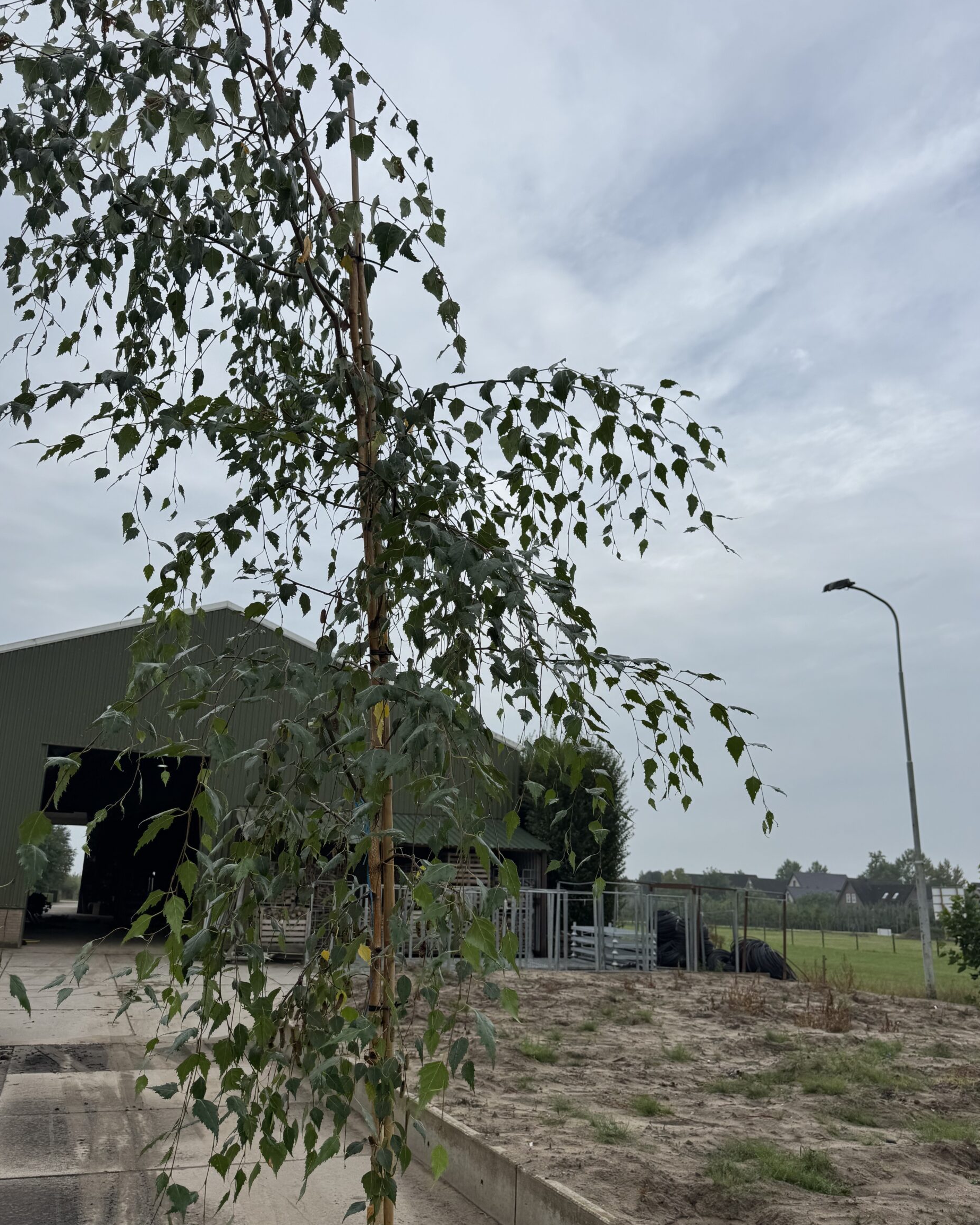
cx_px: 474
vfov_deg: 65.9
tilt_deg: +13.4
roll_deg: -2.3
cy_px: 661
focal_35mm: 26
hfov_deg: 54.9
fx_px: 943
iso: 80
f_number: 1.78
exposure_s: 1/4310
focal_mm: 6.76
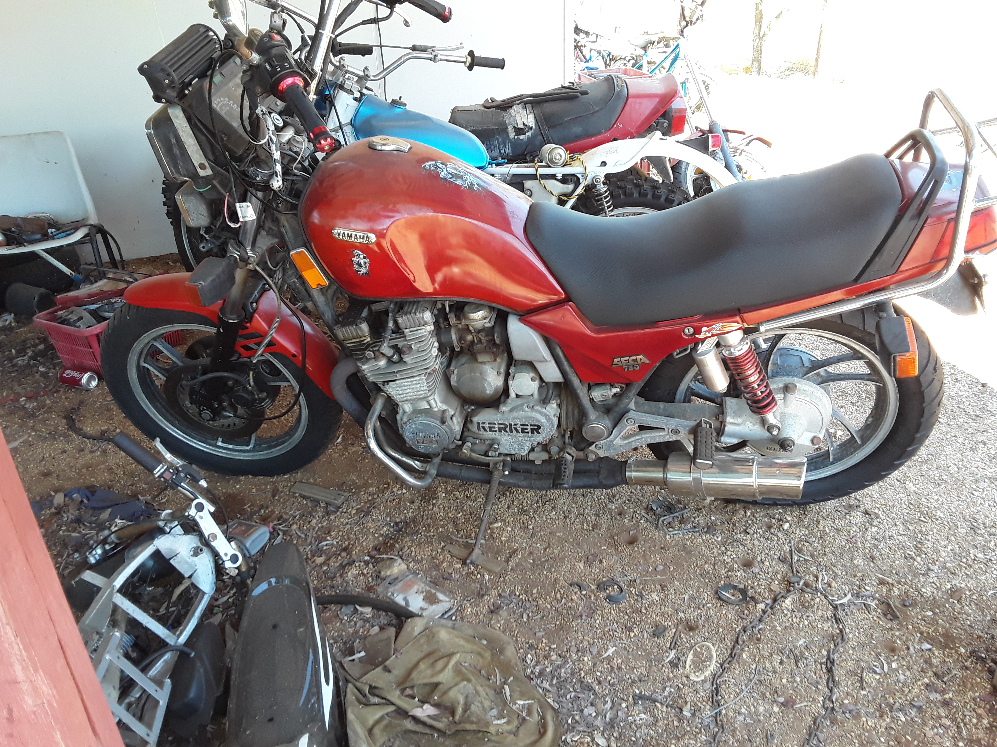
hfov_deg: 65.3
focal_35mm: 27
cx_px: 498
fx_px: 778
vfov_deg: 51.4
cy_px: 374
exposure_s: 1/100
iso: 50
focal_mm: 2.91
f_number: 1.9
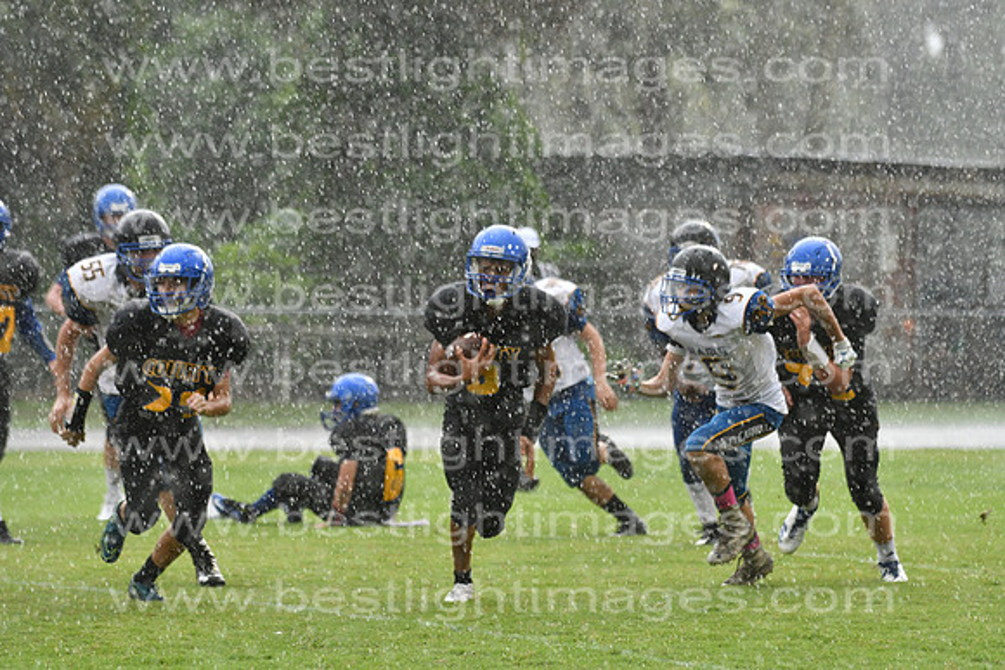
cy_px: 335
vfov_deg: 6.5
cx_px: 502
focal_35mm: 210
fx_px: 5864
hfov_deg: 9.8
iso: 1000
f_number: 4.5
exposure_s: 1/800
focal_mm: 140
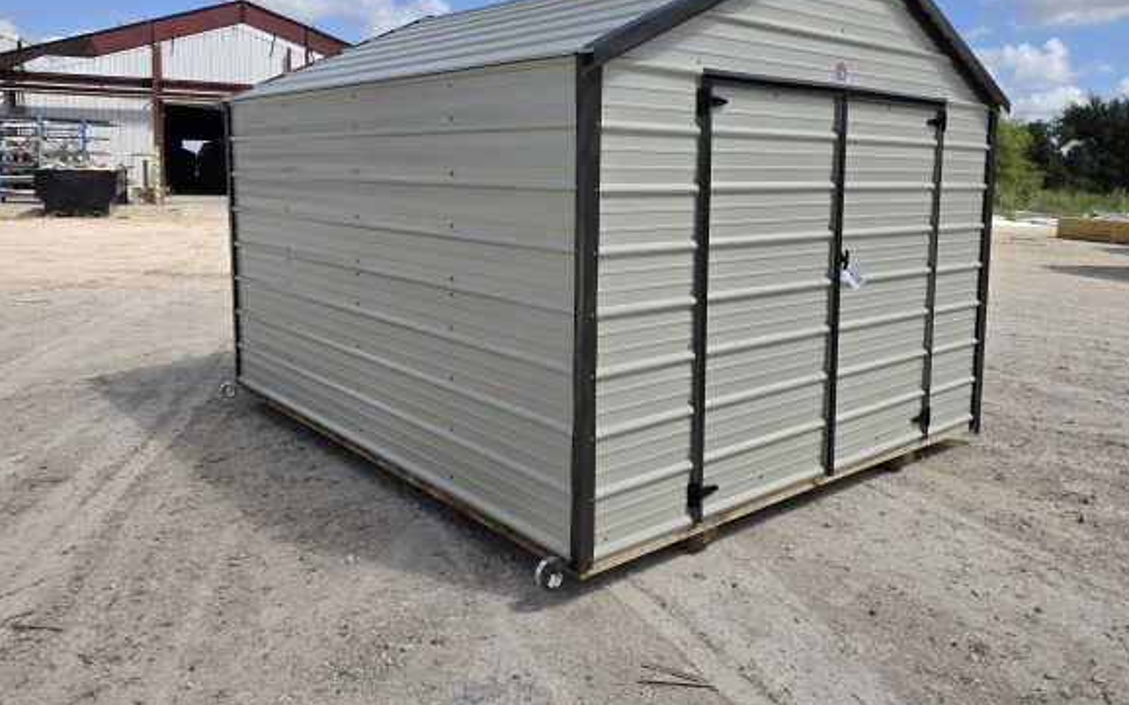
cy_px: 260
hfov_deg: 68.3
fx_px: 831
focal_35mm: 27
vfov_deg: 45.6
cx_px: 609
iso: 50
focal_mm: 6.5
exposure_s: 1/7939
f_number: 1.4
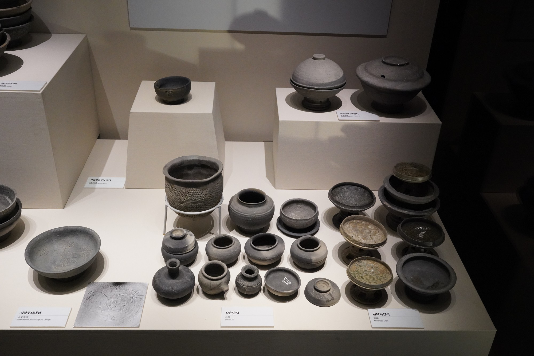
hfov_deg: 50.7
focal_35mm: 38
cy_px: 178
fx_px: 564
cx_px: 267
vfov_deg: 35.1
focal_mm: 38
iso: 8000
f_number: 14
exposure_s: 1/100
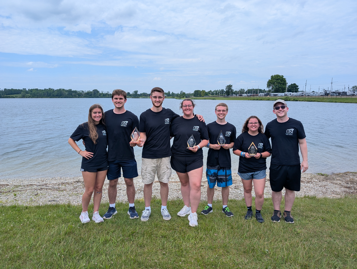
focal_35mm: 24
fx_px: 248
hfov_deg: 71.5
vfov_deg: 56.9
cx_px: 178
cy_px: 134
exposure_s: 1/1080
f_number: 1.68
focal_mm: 6.9
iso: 19
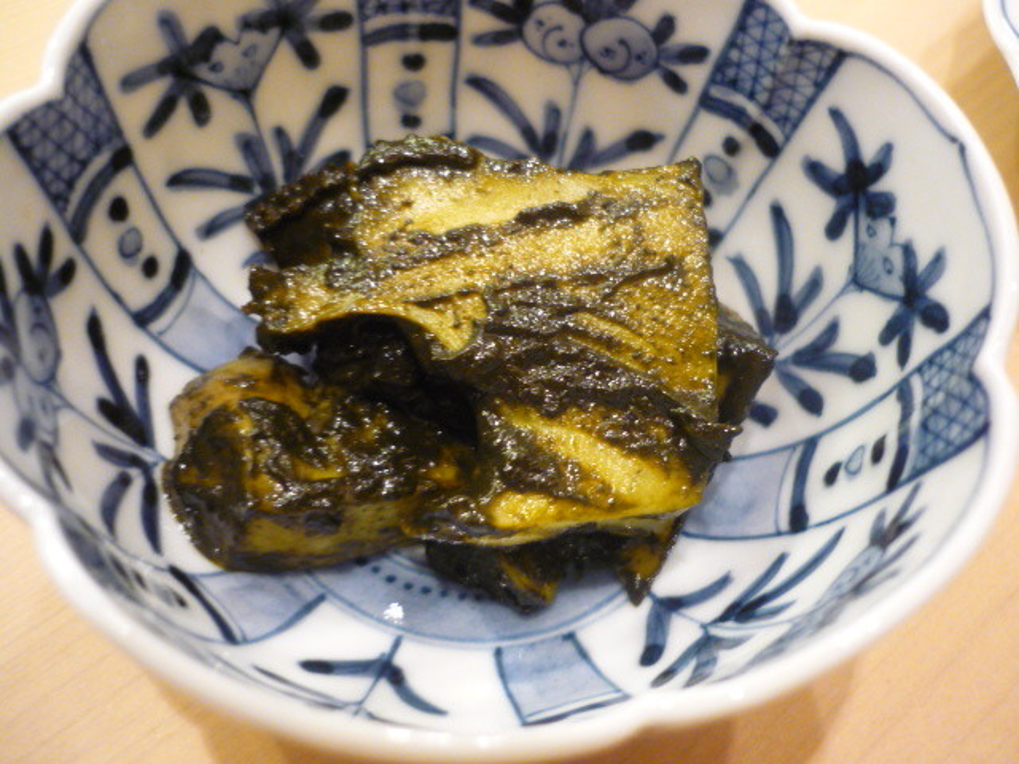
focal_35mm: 33
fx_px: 971
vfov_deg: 42.9
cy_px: 382
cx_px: 510
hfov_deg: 55.4
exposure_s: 1/8
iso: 400
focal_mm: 5.5
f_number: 2.8
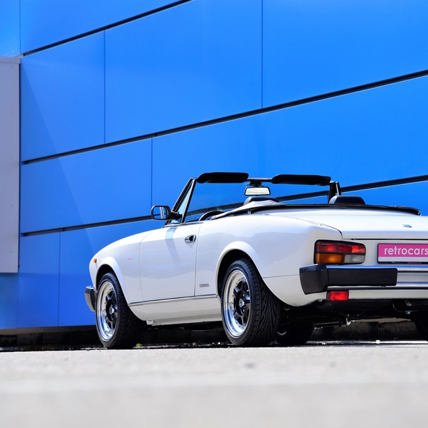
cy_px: 214
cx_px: 295
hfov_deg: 11.3
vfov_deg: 11.3
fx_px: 2154
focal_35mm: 154
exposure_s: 1/320
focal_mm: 120
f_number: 7.1
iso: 160
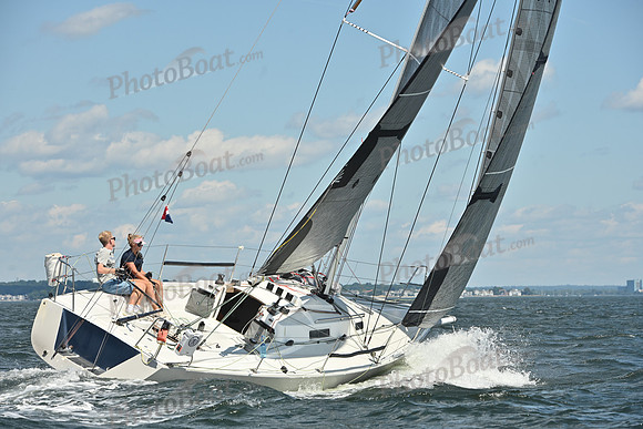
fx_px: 2680
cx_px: 322
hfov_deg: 13.7
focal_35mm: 150
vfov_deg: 9.2
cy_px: 214
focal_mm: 150
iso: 250
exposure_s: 1/1250
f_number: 9
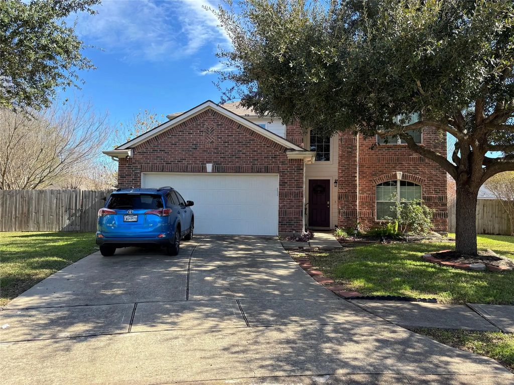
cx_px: 257
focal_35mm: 26
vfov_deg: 53.1
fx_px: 386
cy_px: 192
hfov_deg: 67.3
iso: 50
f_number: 1.6
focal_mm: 5.96
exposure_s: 1/1103
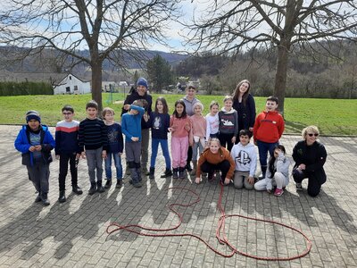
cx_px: 178
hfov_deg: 69.4
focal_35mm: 25
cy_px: 134
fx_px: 258
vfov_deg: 54.9
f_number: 2
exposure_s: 1/558
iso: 20
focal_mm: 4.6
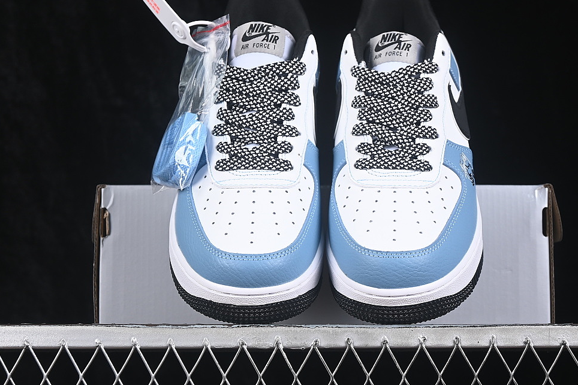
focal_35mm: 84
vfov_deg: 16.3
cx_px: 323
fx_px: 1349
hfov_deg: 24.2
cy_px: 190
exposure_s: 1/60
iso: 160
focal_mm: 50
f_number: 6.3
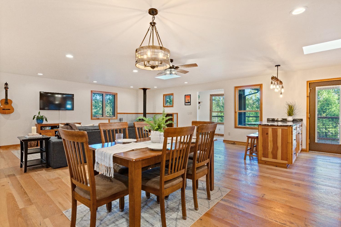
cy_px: 114
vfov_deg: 67.4
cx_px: 170
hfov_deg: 90.0
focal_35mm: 18
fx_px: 170
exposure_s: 1/8
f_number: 8
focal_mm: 18
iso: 320
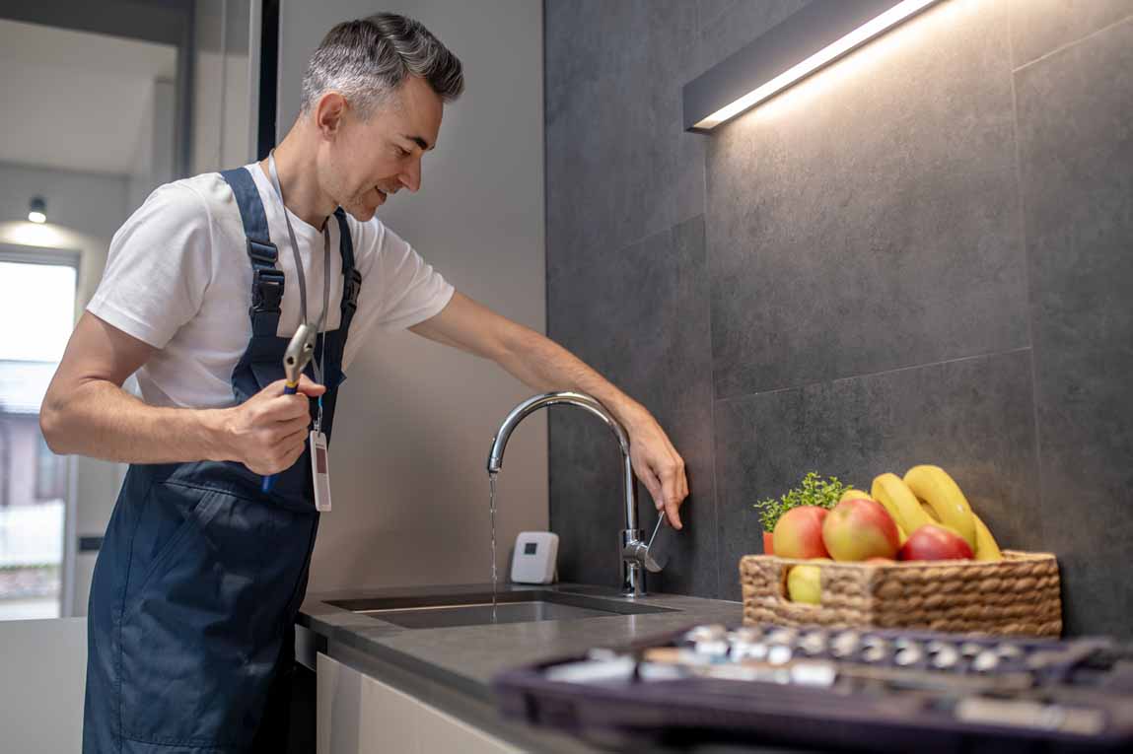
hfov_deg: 54.5
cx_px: 566
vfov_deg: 37.8
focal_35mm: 35
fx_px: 1101
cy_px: 377
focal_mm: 35
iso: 400
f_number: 2.2
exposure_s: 1/160
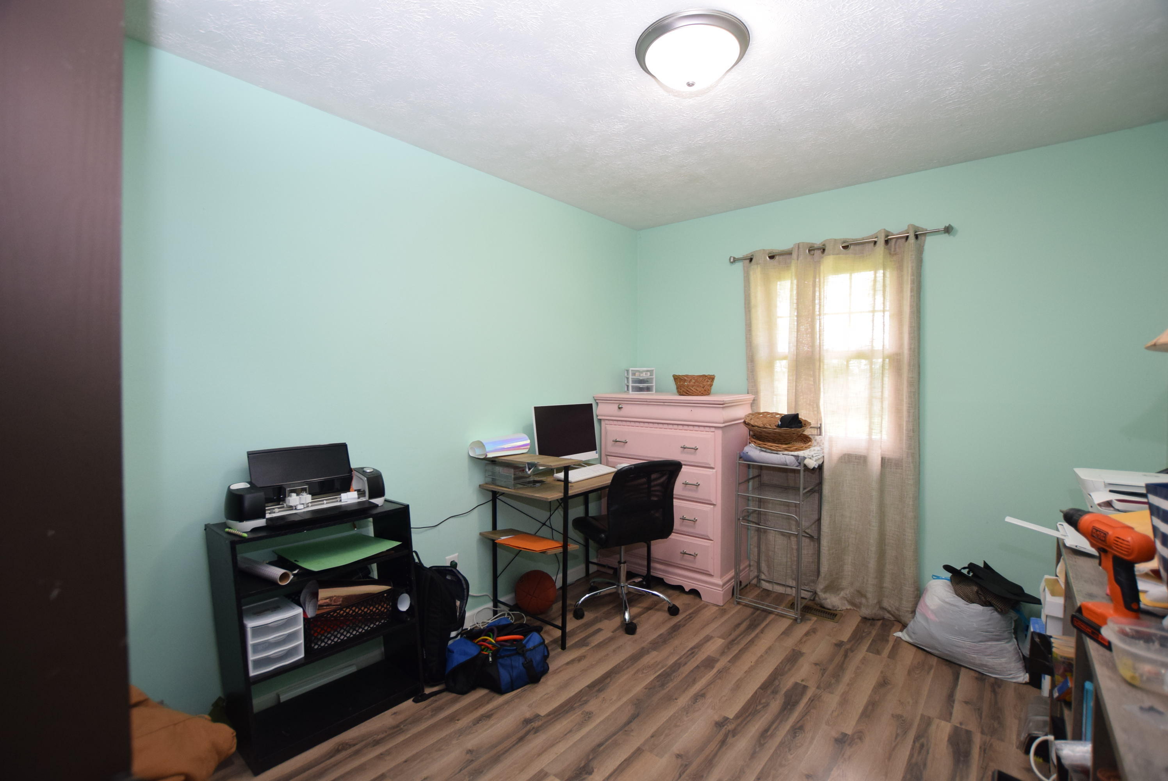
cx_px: 584
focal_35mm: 15
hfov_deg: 100.3
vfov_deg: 77.4
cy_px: 390
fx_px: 487
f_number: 3.5
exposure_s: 1/60
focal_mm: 10
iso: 1000
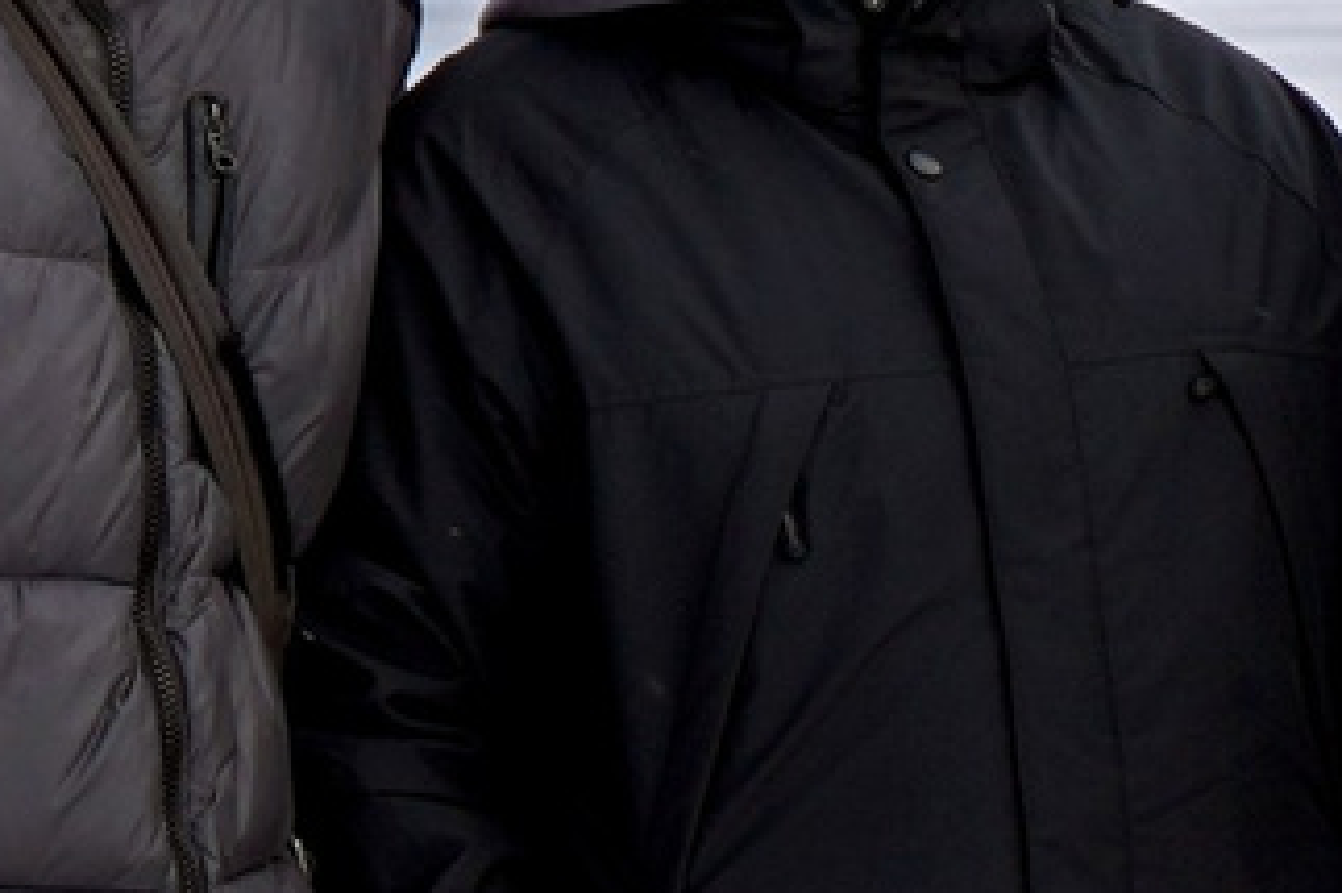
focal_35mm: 246
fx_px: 9165
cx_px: 2418
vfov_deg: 5.6
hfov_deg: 8.1
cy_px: 1036
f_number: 4.5
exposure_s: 1/400
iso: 100
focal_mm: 31
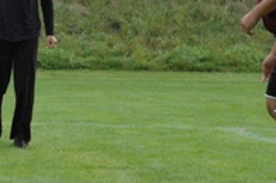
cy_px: -63
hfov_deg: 6.0
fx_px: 2625
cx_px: -41
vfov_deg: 4.0
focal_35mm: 343
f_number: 10
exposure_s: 1/400
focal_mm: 70
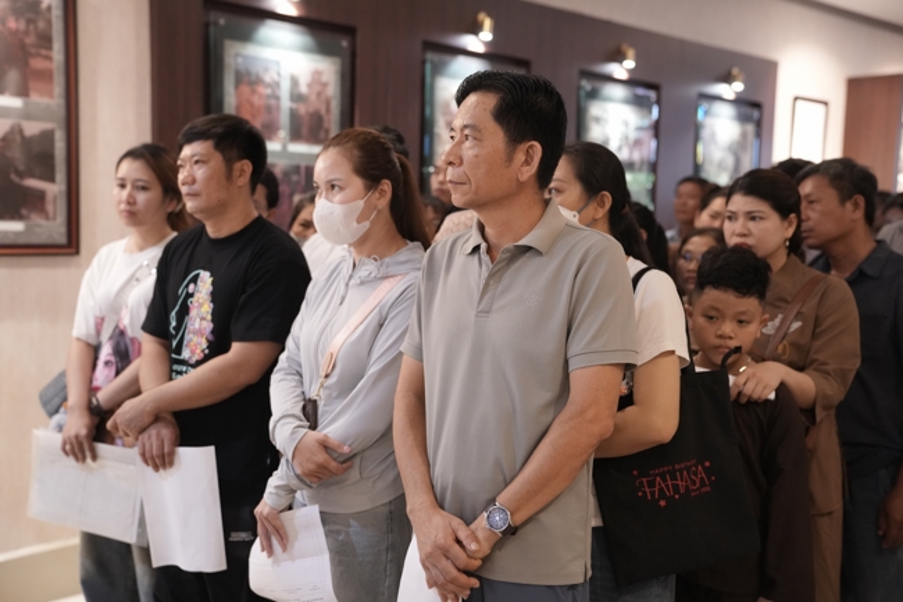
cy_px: 301
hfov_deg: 43.6
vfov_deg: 29.8
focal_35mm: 45
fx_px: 1128
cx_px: 452
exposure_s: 1/125
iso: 5000
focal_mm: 45
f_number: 2.8
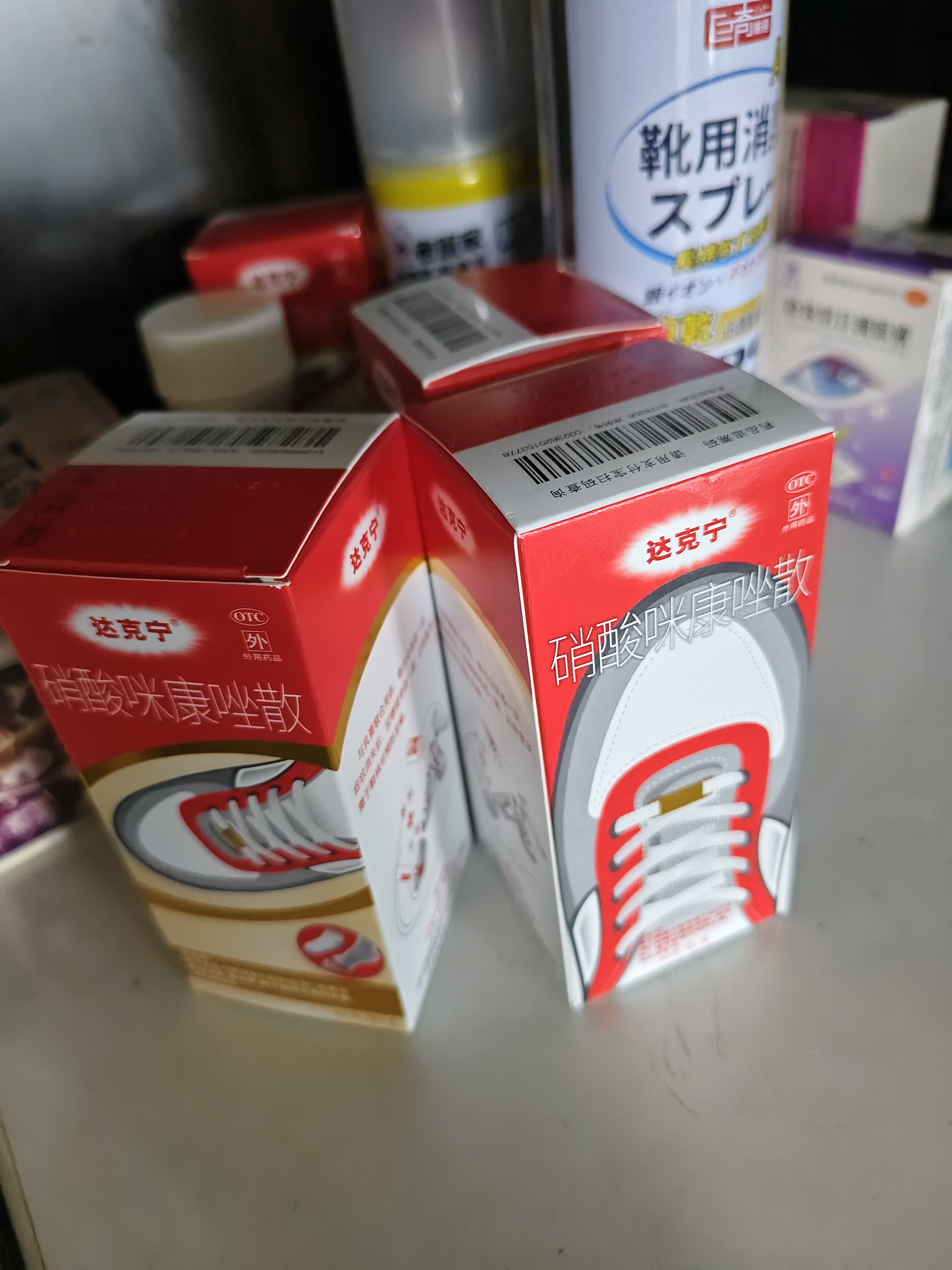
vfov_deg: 73.9
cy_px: 635
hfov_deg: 58.9
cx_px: 476
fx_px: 843
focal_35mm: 23
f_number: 1.88
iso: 11971
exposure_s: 1/114
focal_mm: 5.56
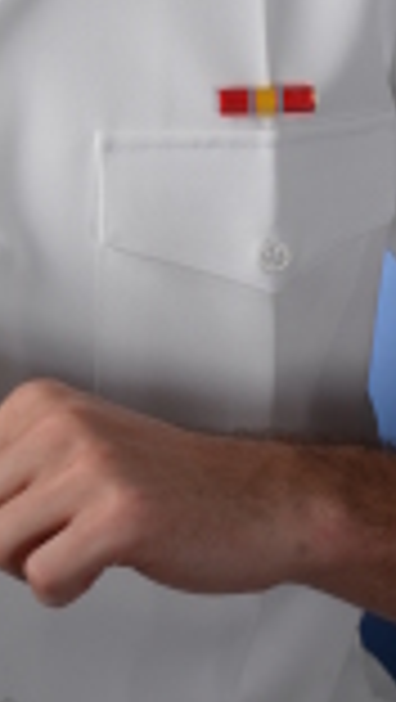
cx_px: -290
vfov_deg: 8.3
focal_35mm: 257
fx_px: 4787
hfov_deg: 4.7
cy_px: -176
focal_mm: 70
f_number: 11
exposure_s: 1/200
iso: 200
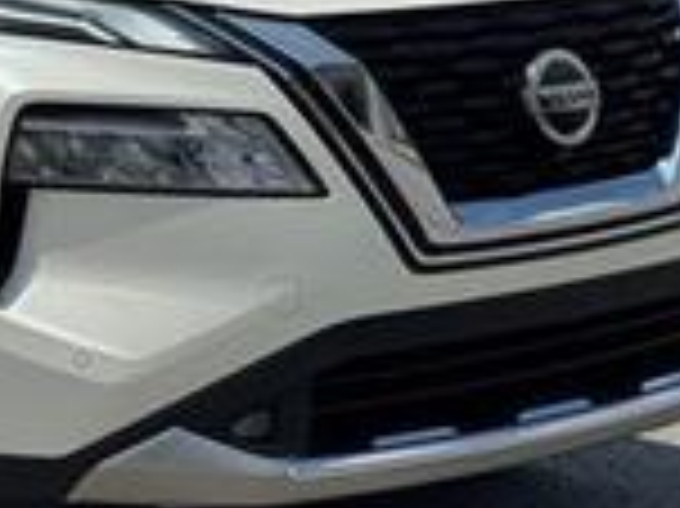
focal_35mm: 160
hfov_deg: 12.0
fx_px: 3141
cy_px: 9
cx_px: -203
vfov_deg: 9.2
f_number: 1.78
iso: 64
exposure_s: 1/10526
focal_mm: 6.76
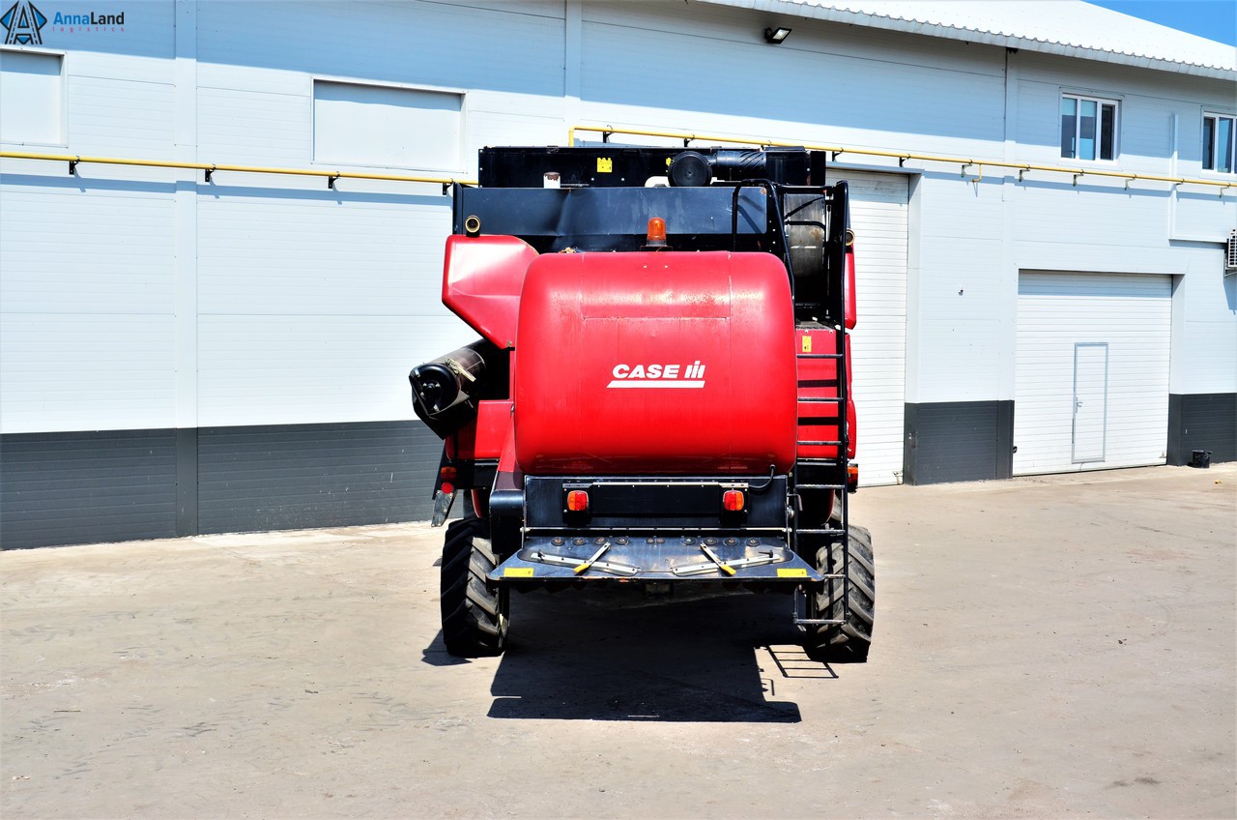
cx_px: 618
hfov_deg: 39.0
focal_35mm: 51
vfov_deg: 26.4
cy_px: 410
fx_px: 1749
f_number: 7.1
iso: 125
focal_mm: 34
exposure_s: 1/500
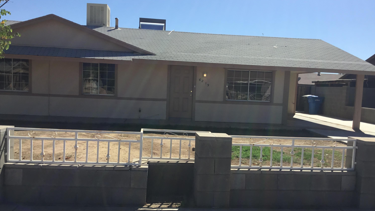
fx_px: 338
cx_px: 188
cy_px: 120
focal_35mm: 34
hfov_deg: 58.0
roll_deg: -2.8
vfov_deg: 34.6
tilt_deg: -6.4
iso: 25
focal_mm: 3.3
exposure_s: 1/1733
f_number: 2.4
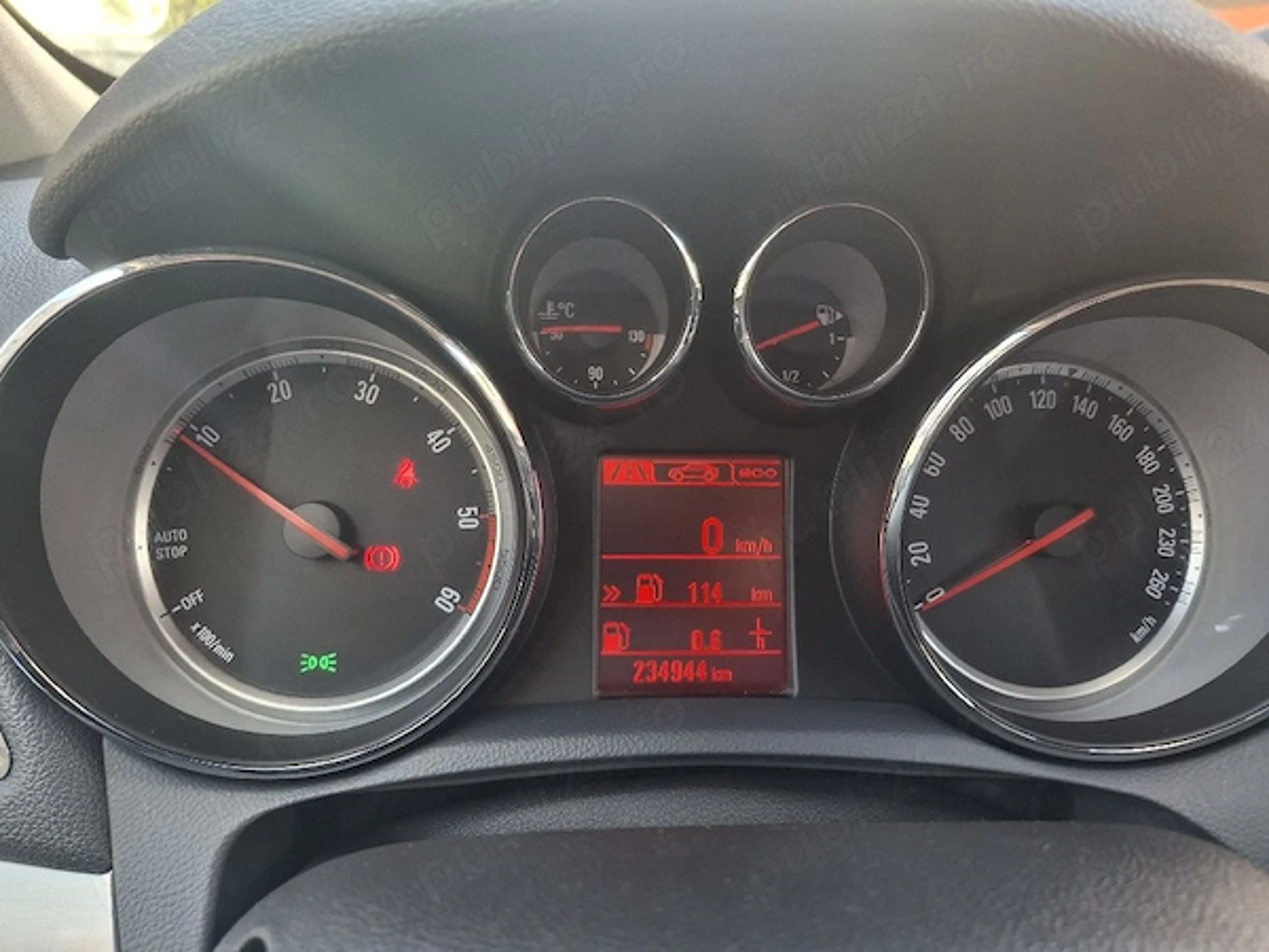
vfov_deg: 54.9
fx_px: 916
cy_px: 476
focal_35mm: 25
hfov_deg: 69.4
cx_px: 634
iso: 50
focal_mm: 4.69
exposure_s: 1/100
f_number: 1.8
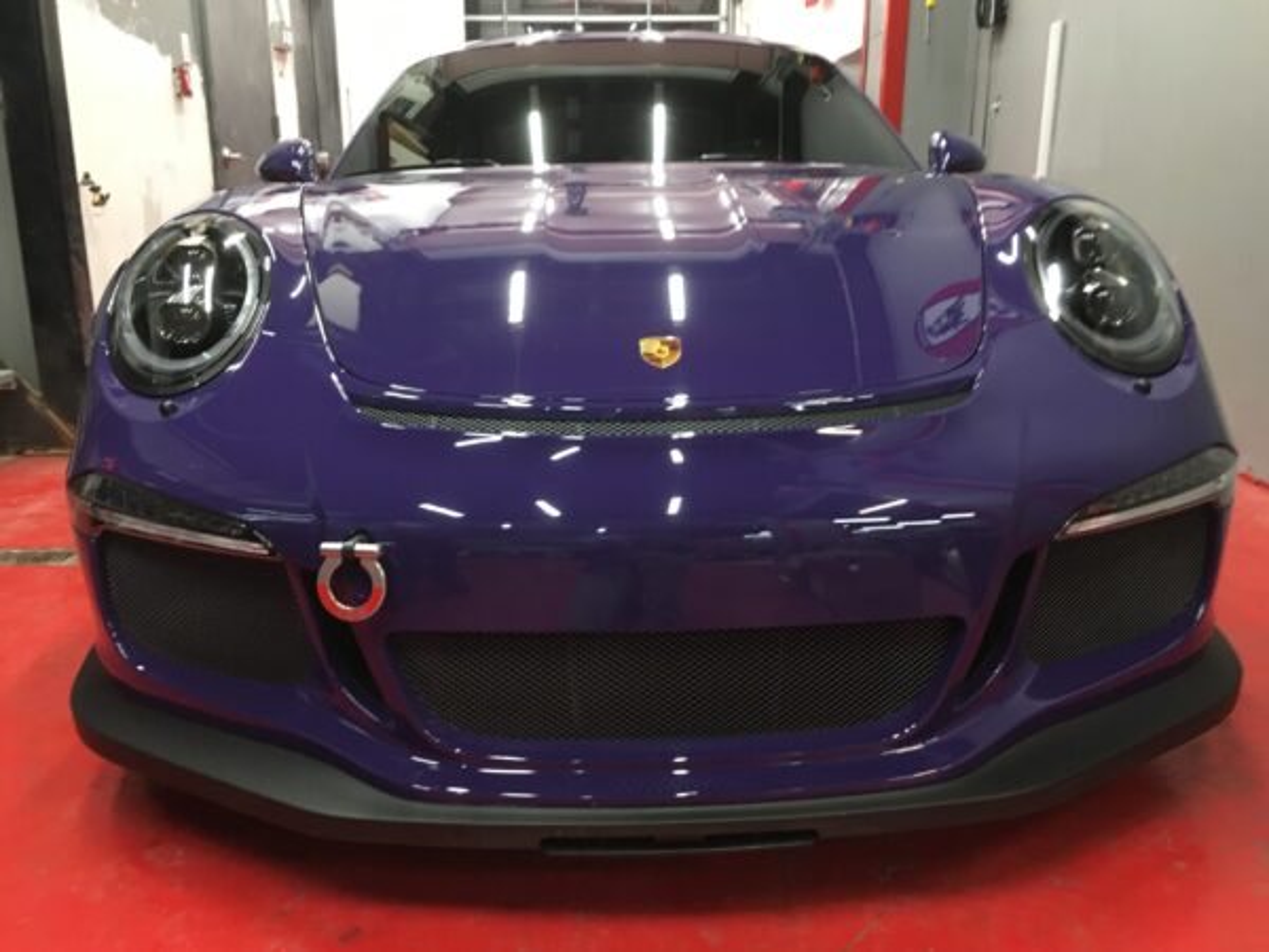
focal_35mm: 29
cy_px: 476
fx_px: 1063
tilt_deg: -12.3
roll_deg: -0.7
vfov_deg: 48.2
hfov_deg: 61.7
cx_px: 634
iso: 125
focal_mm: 4.15
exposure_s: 1/30
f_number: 2.2
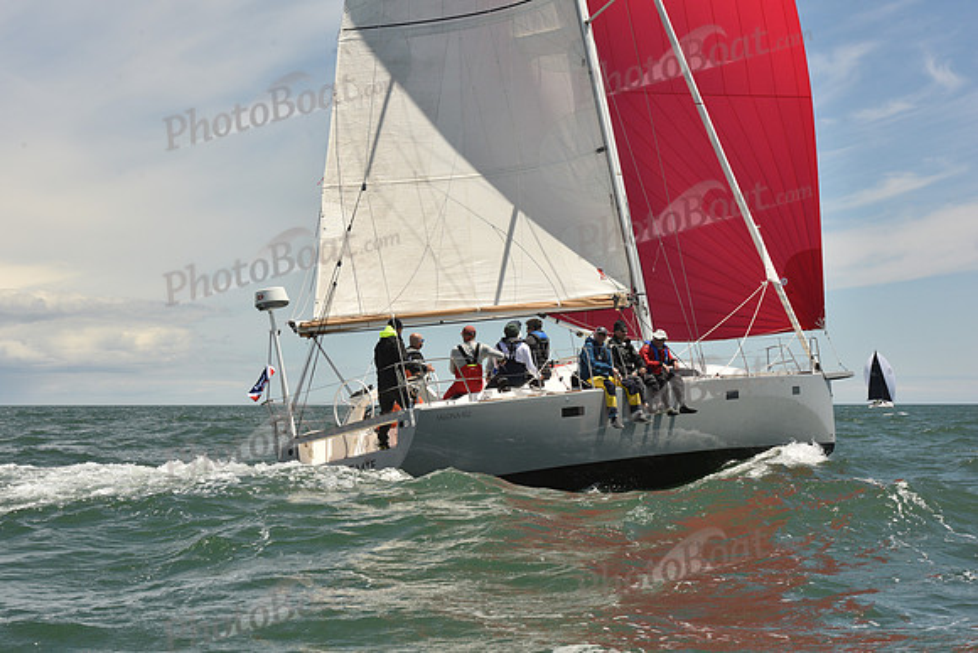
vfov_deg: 18.2
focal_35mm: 75
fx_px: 2038
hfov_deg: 27.0
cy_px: 326
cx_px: 489
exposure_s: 1/800
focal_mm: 75
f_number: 13
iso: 320
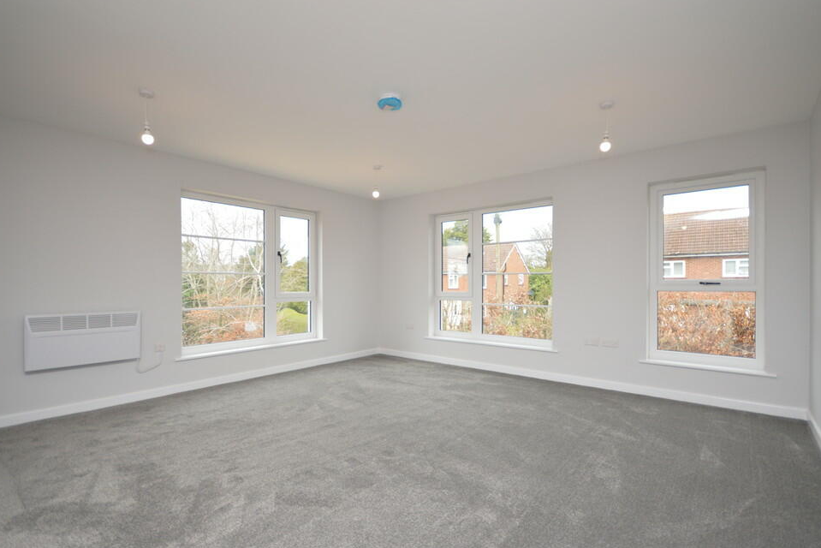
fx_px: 365
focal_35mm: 16
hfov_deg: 96.7
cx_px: 413
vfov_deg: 73.7
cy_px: 286
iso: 280
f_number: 4
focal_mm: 10
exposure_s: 1/125
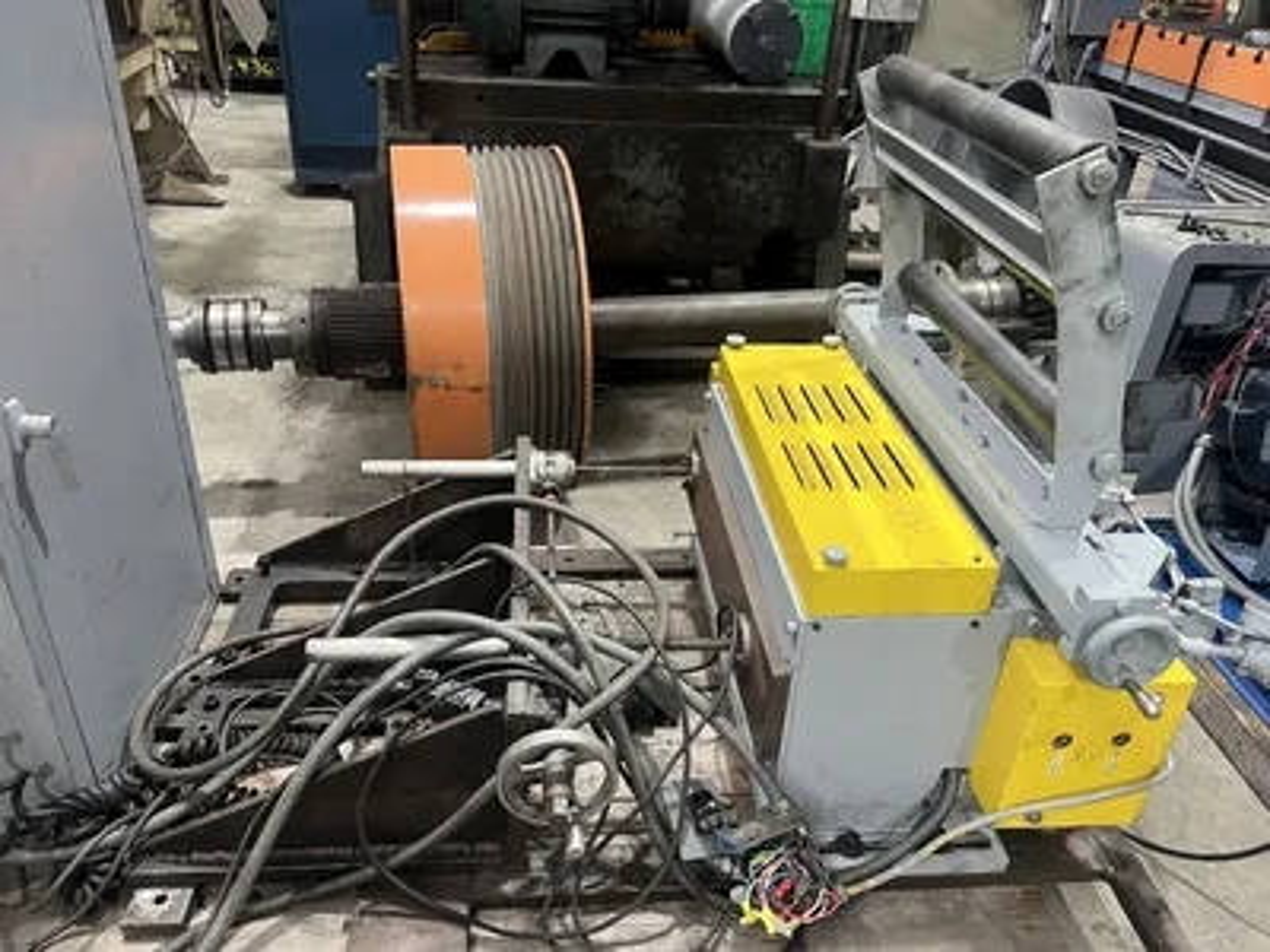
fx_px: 954
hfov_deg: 67.3
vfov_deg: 53.1
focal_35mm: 26
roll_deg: -4.1
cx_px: 635
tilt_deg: -32.6
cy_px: 476
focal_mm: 5.7
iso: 125
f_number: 1.5
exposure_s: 1/74
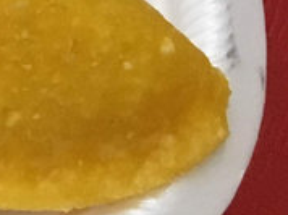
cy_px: -116
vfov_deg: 8.3
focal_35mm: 174
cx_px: -566
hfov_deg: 9.2
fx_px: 1446
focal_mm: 4.15
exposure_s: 1/20
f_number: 2.2
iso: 200
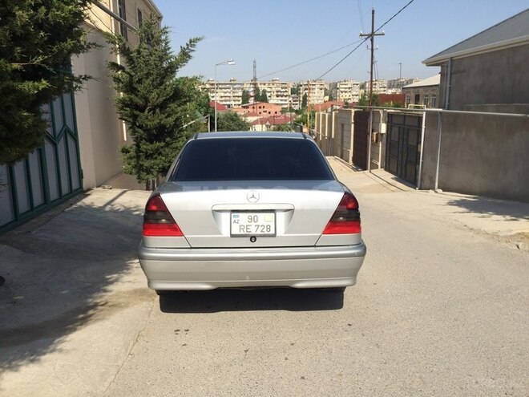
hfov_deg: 61.7
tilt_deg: -11.4
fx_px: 443
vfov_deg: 48.2
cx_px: 264
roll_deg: +0.1
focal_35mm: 29
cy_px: 198
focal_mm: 4.15
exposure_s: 1/2415
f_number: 2.2
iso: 32
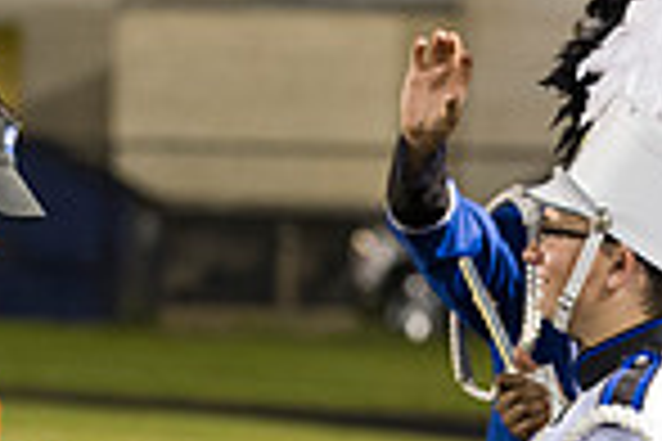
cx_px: 590
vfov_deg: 3.4
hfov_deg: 5.1
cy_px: 554
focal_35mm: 402
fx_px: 7392
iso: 4000
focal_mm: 102
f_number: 2.8
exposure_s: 1/100
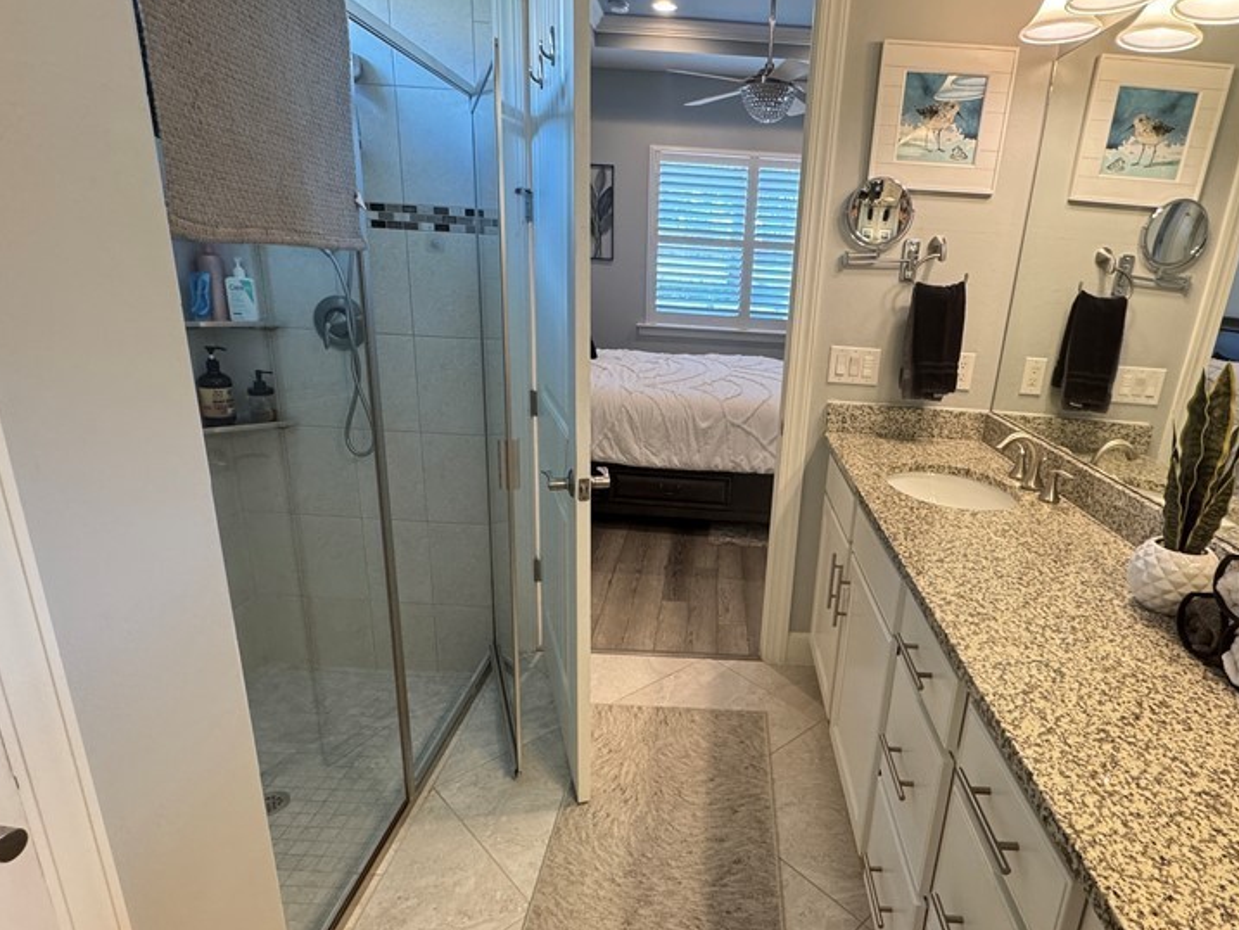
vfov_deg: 65.9
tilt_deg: -18.9
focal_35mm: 20
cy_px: 493
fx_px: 716
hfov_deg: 81.1
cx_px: 719
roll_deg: -3.6
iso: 250
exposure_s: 1/60
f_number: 2.2
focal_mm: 2.22
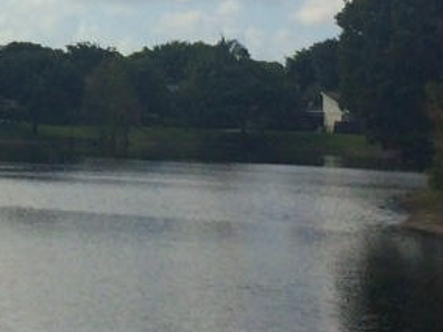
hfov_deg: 14.0
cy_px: -126
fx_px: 1728
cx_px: -136
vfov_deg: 10.7
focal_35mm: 135
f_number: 2.2
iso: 40
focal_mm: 4.12
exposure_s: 1/5128
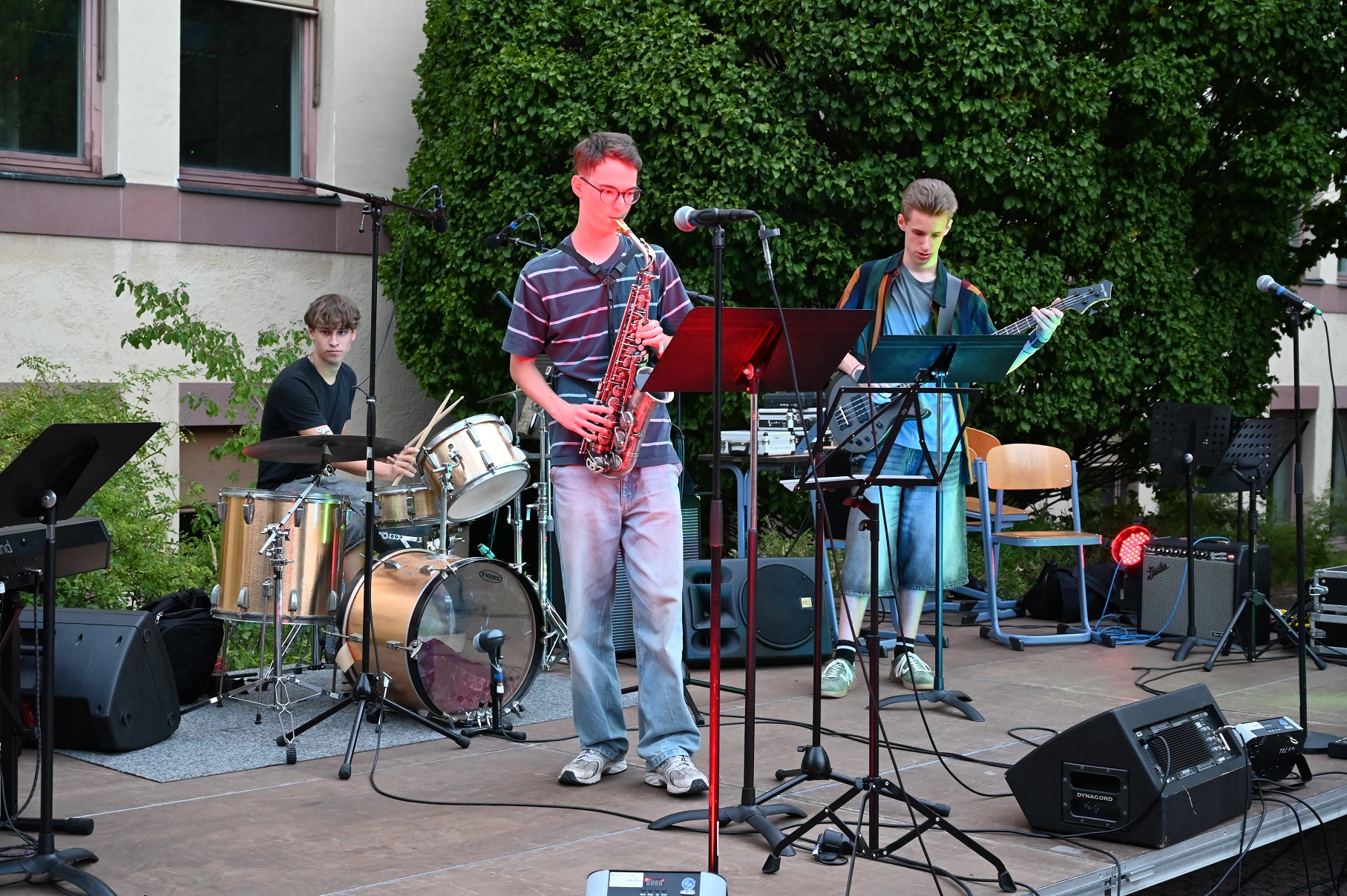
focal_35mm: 47
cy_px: 448
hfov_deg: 41.9
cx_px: 674
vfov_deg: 28.6
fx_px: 1758
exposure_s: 1/180
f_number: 6.7
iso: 4500
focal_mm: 47
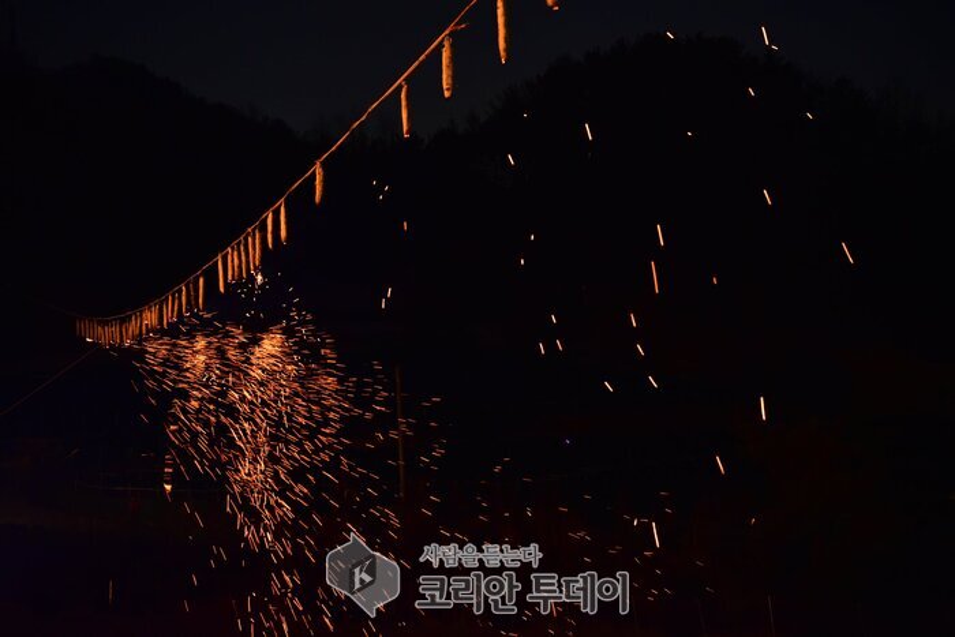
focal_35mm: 46
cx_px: 478
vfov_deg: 29.3
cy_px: 318
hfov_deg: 42.7
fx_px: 1220
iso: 4000
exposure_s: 1/10
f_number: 3.5
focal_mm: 46
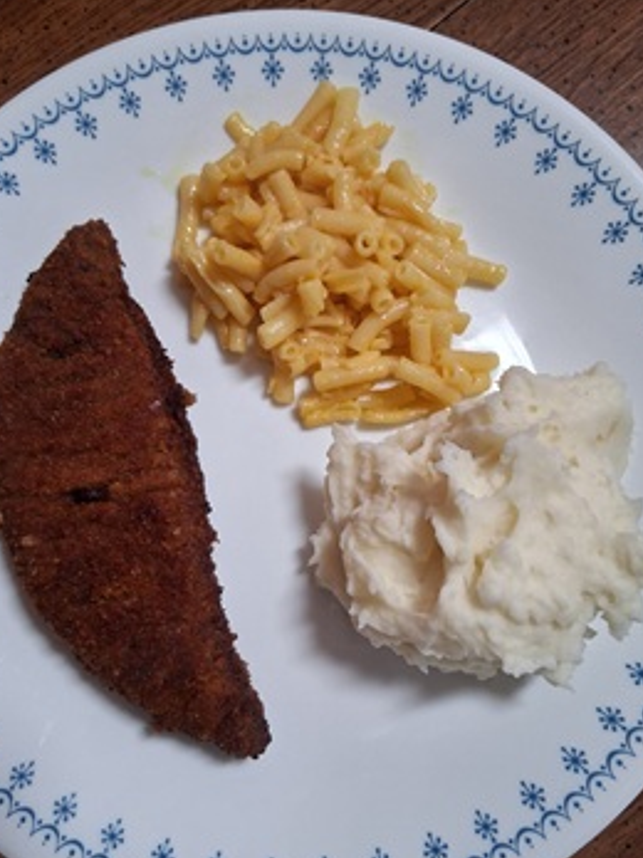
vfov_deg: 59.9
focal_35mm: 30
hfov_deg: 46.7
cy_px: 457
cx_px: 294
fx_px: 743
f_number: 1.8
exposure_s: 1/100
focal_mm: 3.98
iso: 400
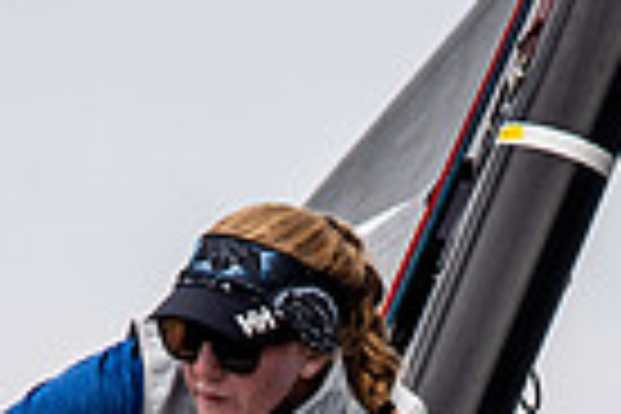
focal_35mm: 1887
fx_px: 32548
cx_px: 544
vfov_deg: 0.7
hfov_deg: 1.1
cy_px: 740
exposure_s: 1/2500
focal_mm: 300
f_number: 5
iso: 320
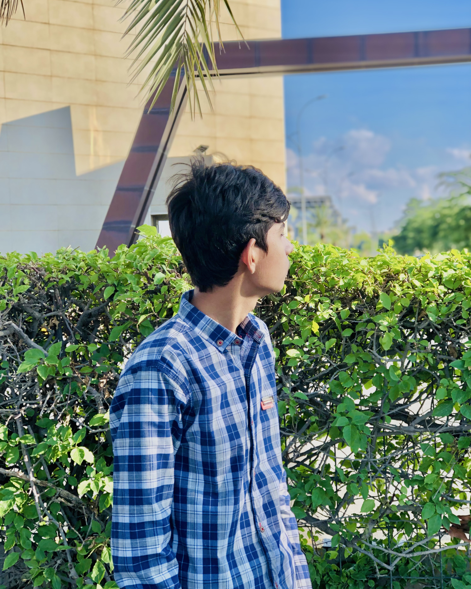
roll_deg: +2.2
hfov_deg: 25.4
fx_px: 1046
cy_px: 301
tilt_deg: -1.4
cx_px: 233
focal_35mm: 60
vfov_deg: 31.5
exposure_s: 1/410
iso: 20
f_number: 2.8
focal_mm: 6.6
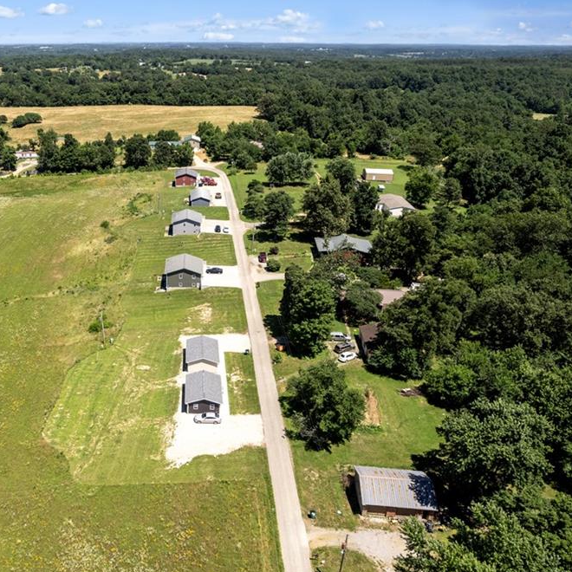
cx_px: 165
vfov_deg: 55.6
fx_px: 542
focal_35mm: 29
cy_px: 280
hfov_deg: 53.8
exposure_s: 1/350
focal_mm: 8.38
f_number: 2.8
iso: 100
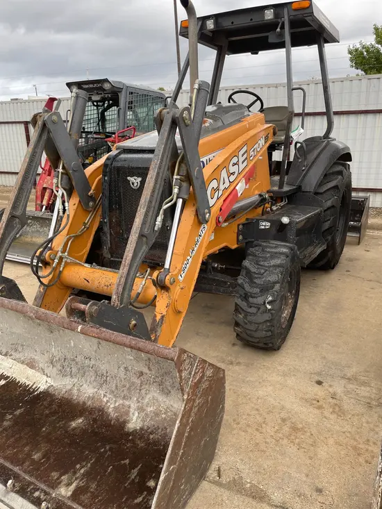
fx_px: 382
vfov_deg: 67.3
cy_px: 254
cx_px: 191
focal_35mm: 26
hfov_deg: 53.1
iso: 32
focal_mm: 4.2
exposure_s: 1/121
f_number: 1.6
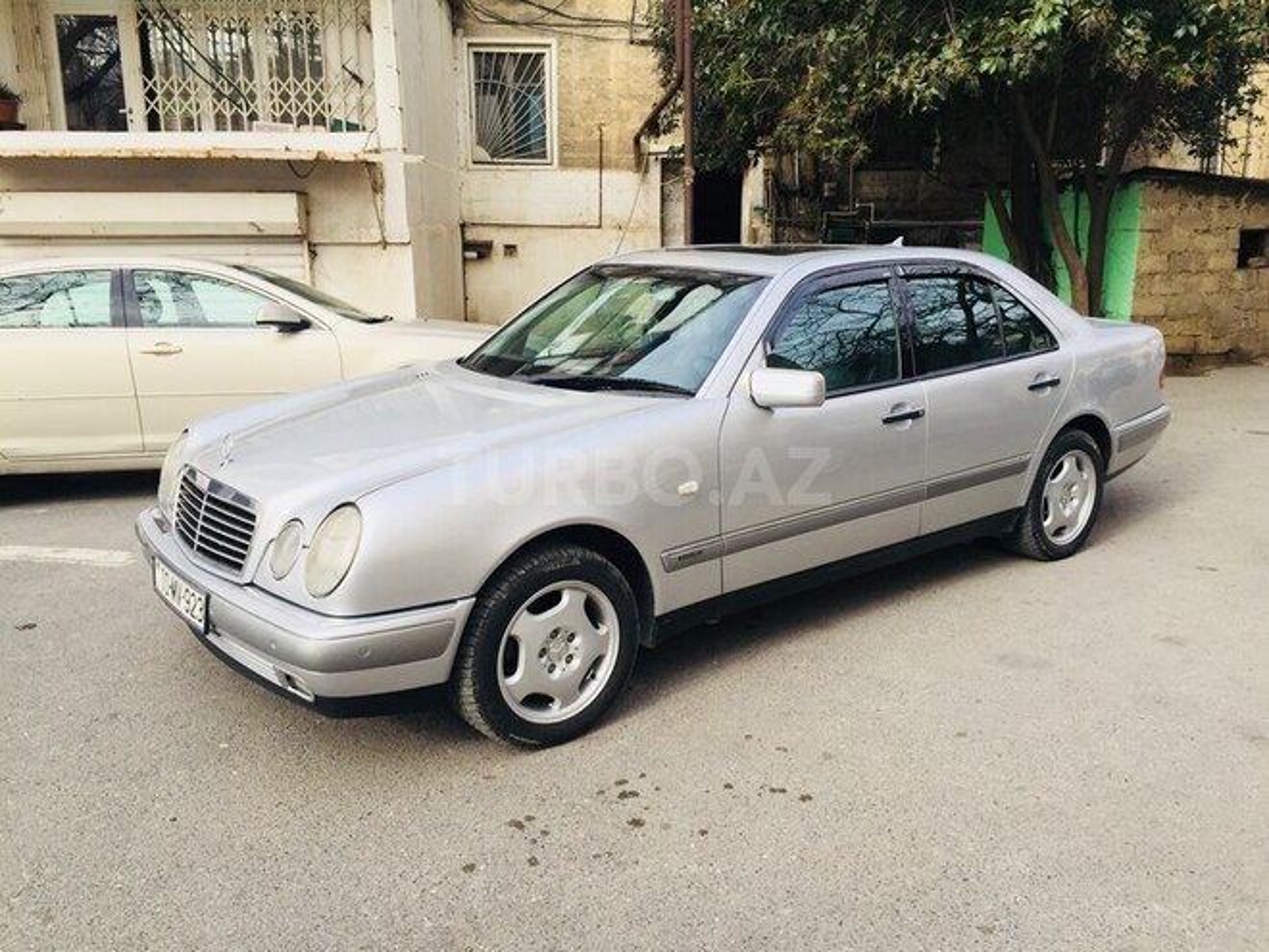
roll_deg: +0.5
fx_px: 1063
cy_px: 476
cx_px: 634
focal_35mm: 29
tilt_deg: -12.5
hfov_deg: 61.7
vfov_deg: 48.2
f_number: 2.2
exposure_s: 1/628
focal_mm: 4.15
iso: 32
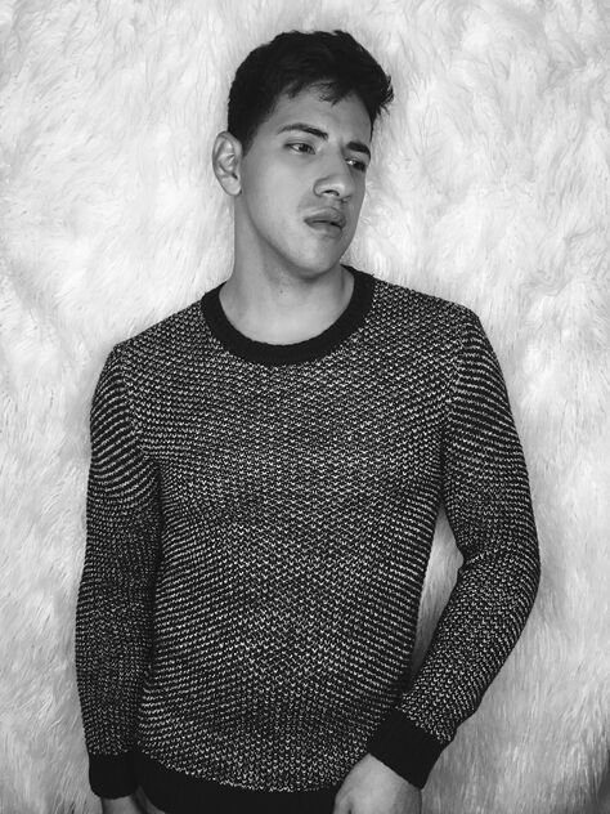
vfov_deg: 61.7
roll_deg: +3.9
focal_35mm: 29
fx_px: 681
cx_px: 305
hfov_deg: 48.2
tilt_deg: -15.2
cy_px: 407
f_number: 2.2
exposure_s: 1/30
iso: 32
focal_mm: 4.15
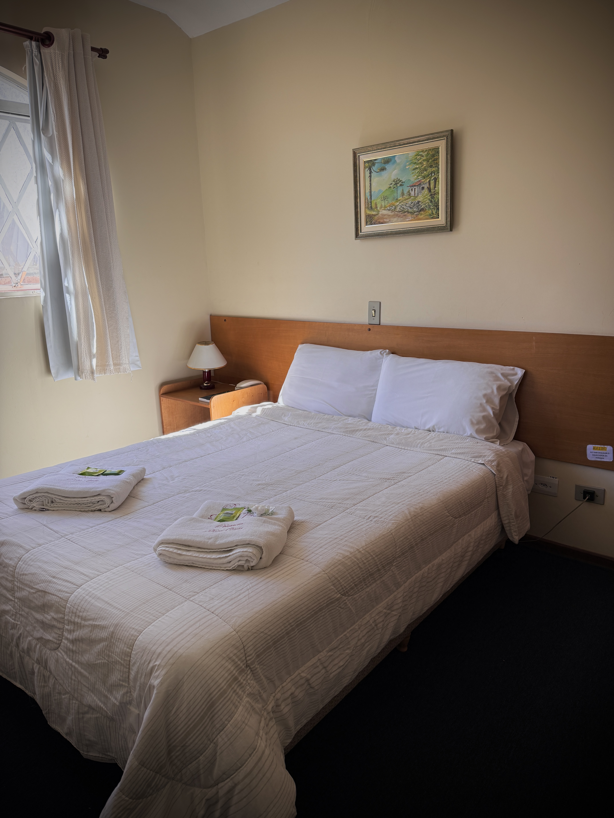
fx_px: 568
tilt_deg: -14.2
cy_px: 409
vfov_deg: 71.6
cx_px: 307
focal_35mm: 24
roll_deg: +0.9
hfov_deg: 56.8
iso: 100
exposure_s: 1/351
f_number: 1.78
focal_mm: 6.76
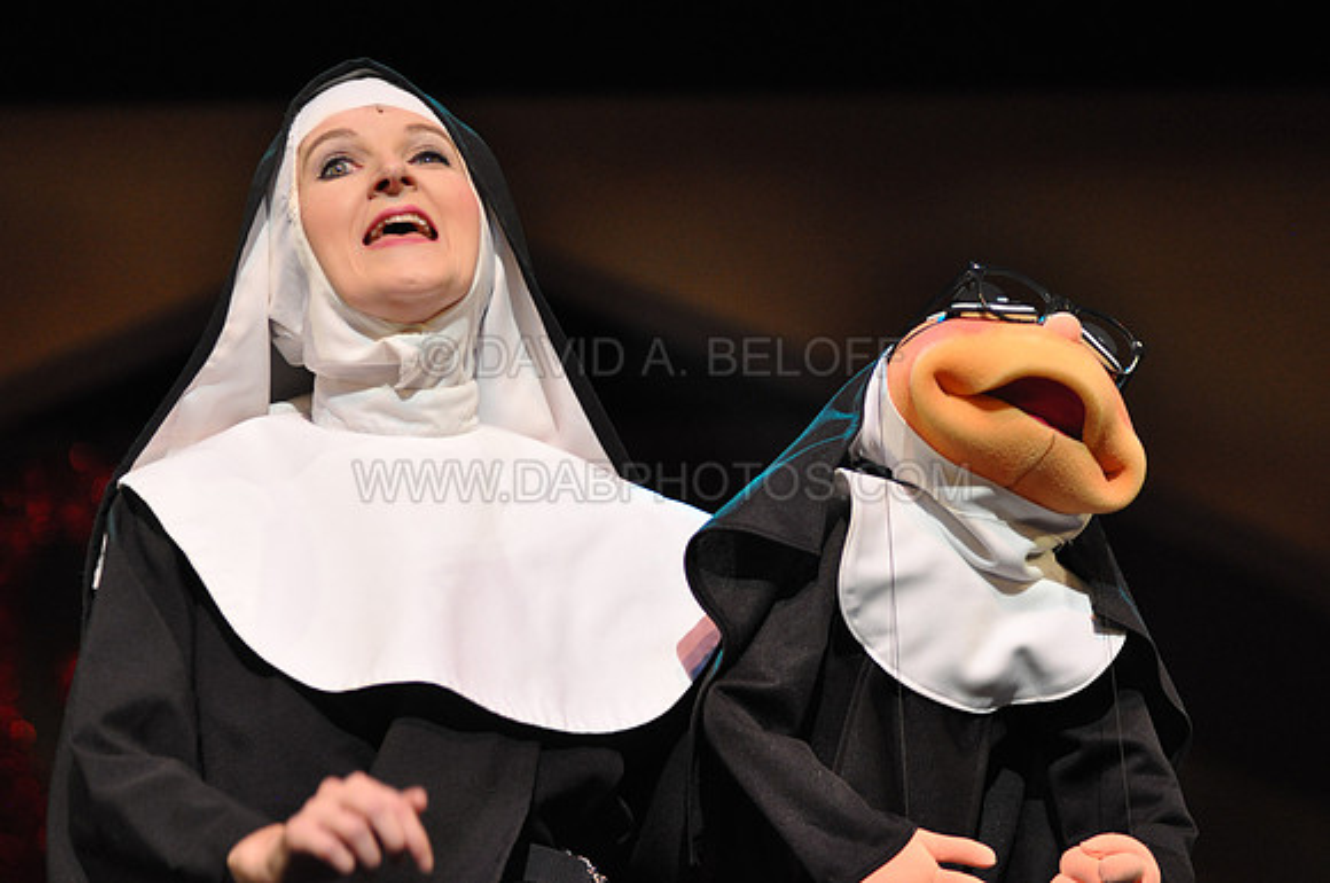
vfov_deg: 8.7
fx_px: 5811
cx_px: 665
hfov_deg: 13.1
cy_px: 442
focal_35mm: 158
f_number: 2.8
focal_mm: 105
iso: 1600
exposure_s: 1/400
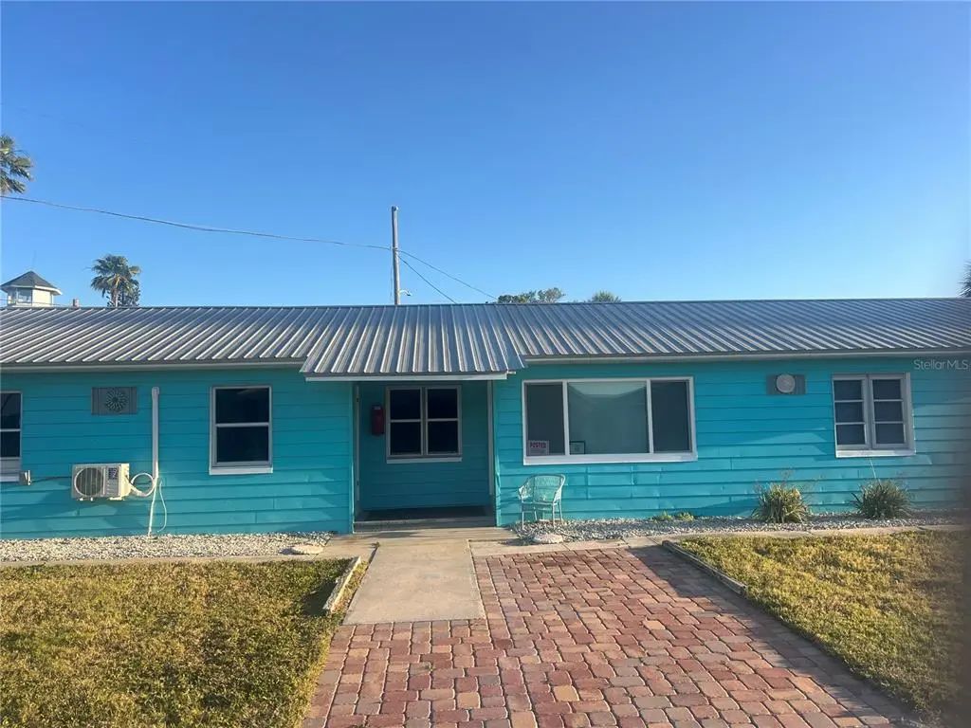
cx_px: 486
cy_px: 364
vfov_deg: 53.1
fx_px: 729
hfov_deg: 67.3
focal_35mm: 26
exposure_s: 1/2123
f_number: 1.5
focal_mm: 5.7
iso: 50
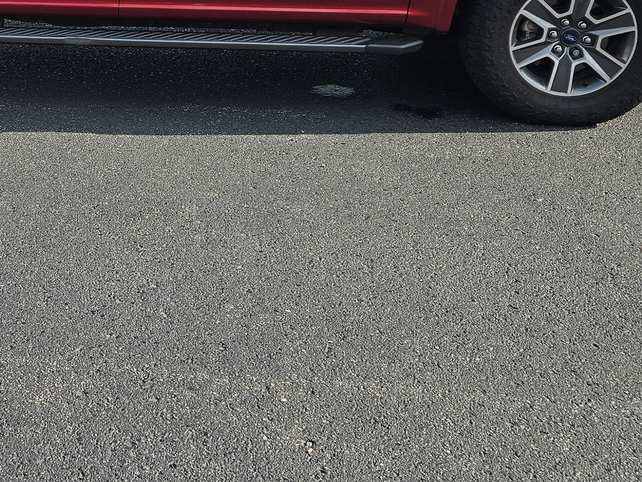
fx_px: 1002
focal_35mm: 54
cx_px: 96
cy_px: 3
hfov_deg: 34.1
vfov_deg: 25.7
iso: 25
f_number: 1.8
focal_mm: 5.4
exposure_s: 1/841
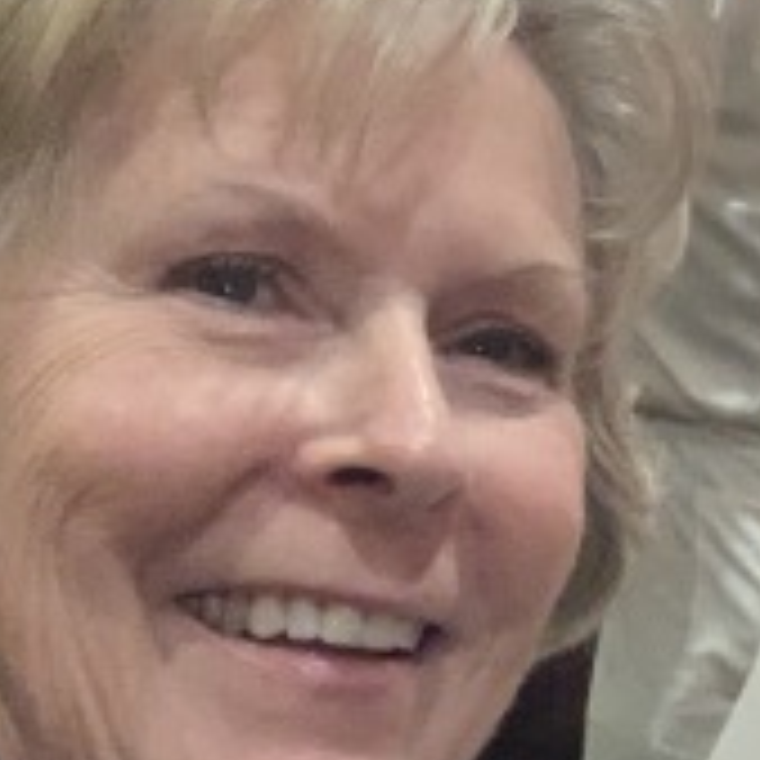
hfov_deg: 15.6
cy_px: 220
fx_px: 2658
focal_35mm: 107
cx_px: 962
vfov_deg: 16.2
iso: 500
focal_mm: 2.87
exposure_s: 1/30
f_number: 2.2
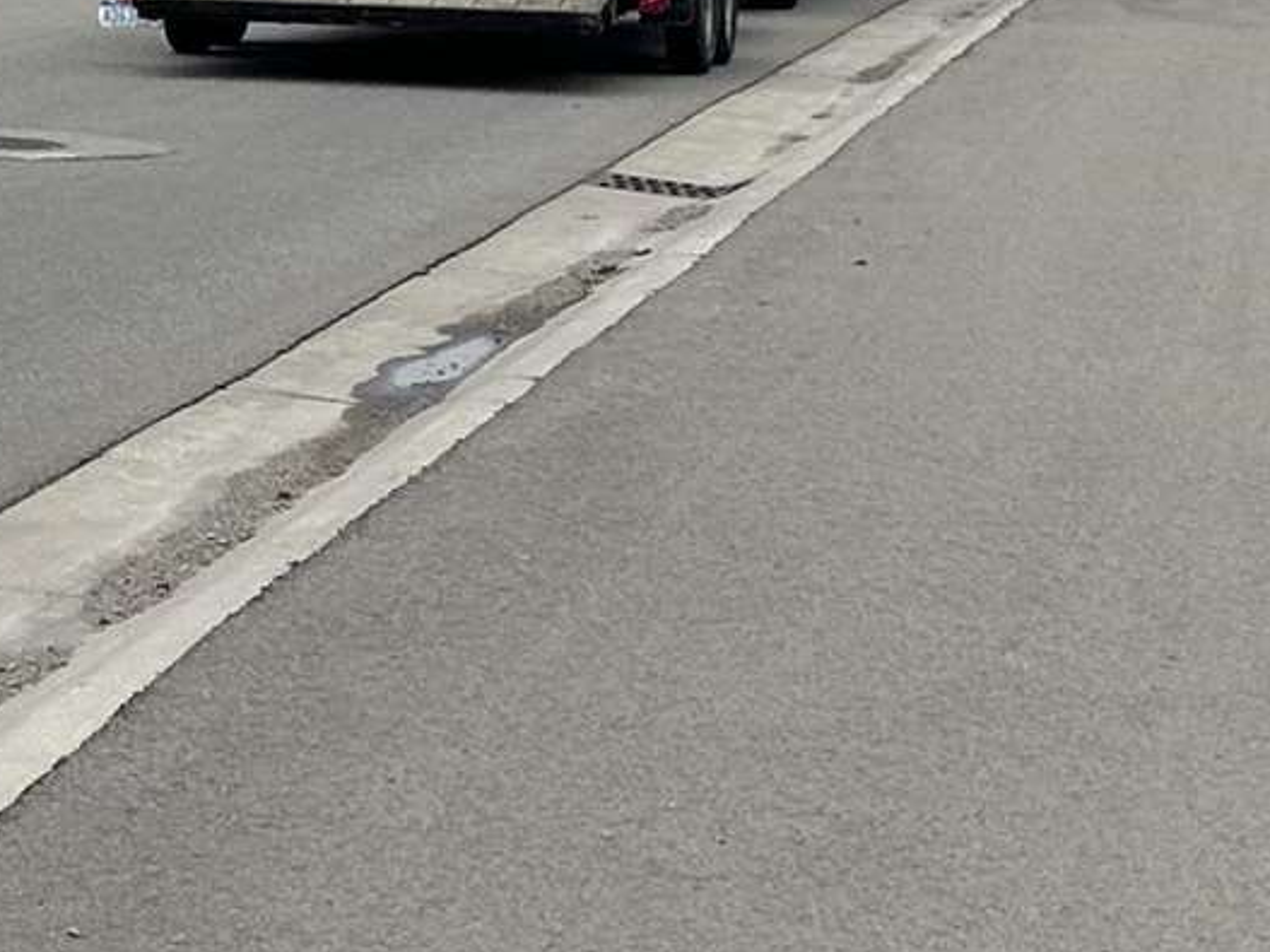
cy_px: -193
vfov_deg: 10.4
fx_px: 5135
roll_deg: -1.7
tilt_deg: -2.3
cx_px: -692
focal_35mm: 140
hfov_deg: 13.2
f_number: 1.78
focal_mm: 6.86
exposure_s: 1/4348
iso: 80
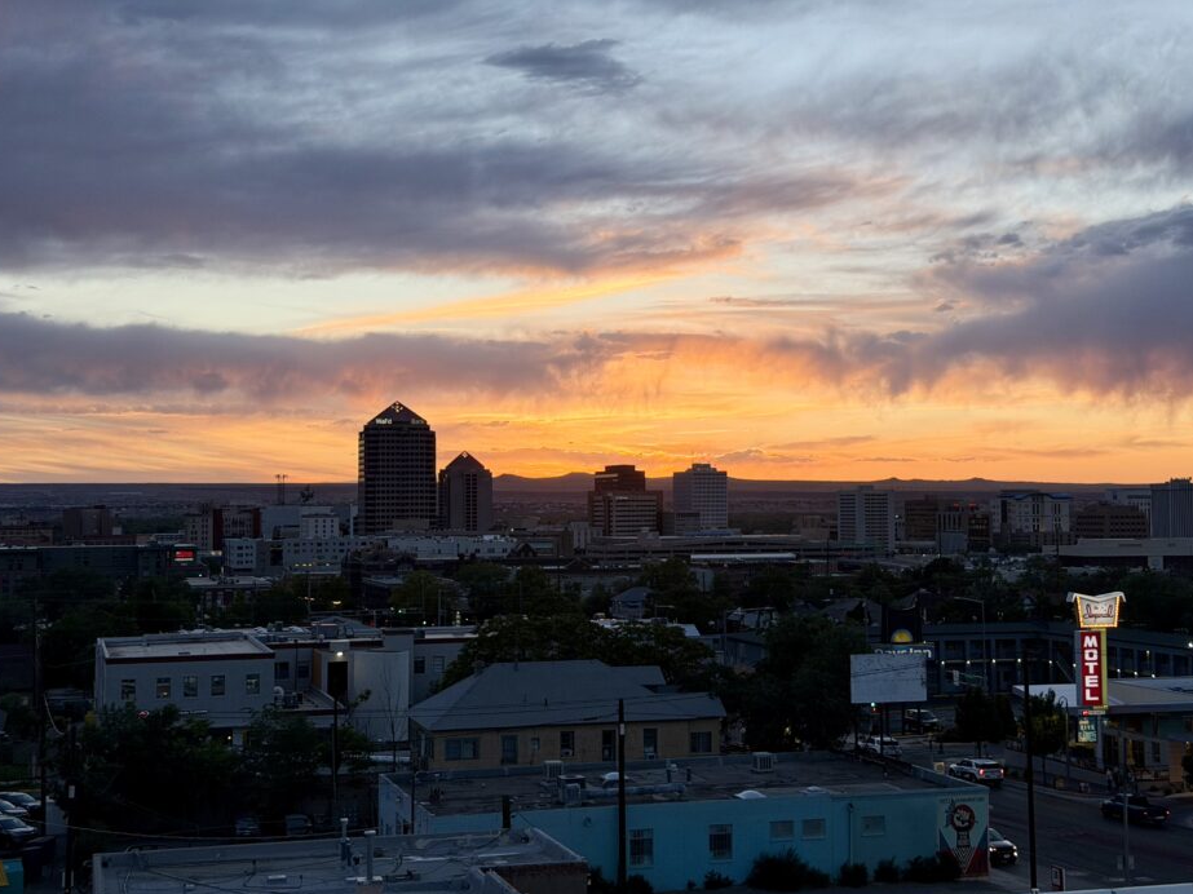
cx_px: 628
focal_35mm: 52
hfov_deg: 36.8
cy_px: 420
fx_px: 1792
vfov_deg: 28.0
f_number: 1.78
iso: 80
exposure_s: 1/794
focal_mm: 6.76
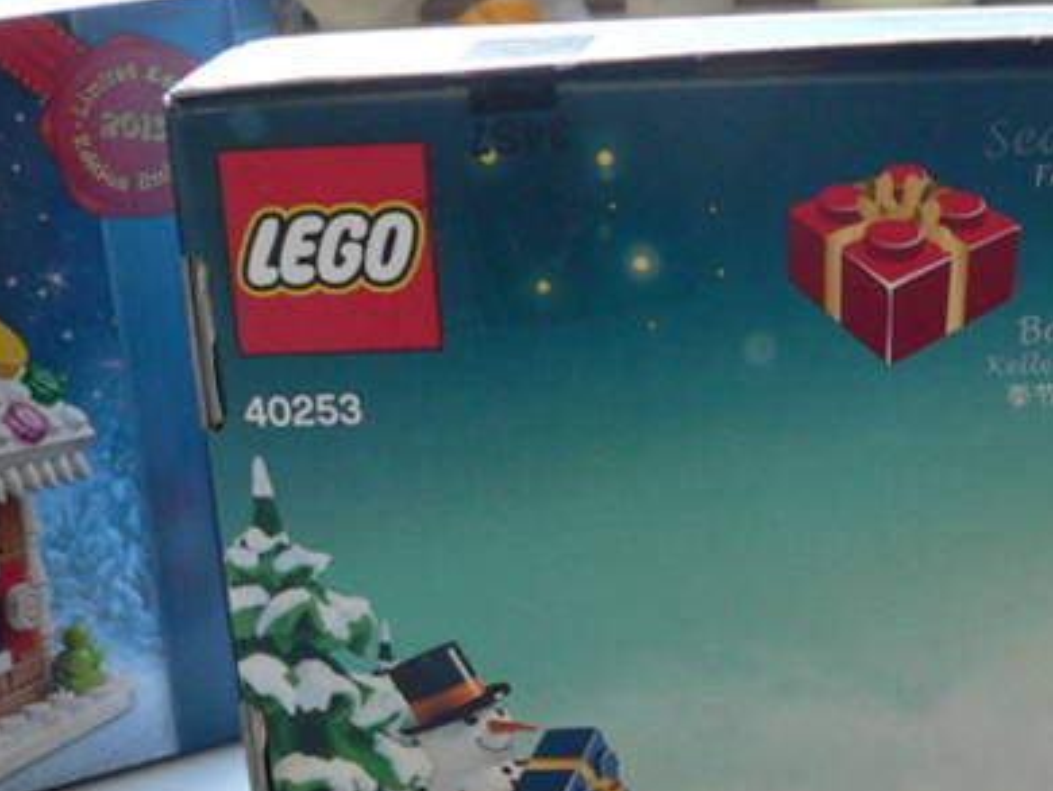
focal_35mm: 83
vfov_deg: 17.6
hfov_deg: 23.0
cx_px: 945
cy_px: 665
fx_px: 2526
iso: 200
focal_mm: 6
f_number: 2.8
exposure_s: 1/40
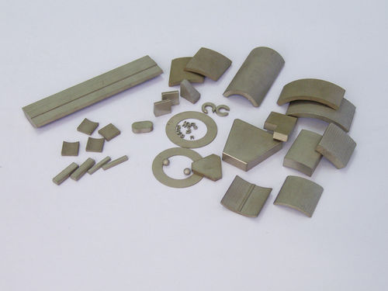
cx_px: 194
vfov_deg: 20.2
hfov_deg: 26.7
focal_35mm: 73
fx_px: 818
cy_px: 146
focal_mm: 12.1
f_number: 4.8
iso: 80
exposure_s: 1/30
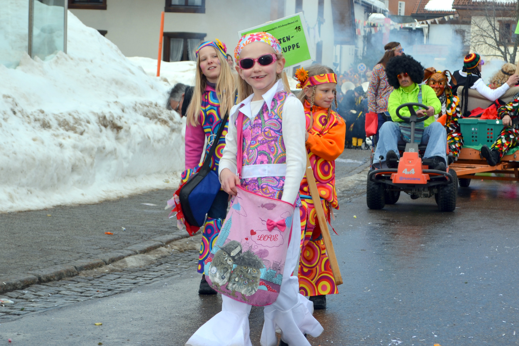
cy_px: 173
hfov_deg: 24.6
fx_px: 1189
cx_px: 260
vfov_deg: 16.5
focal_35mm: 82
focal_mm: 55
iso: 100
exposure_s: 1/200
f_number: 9
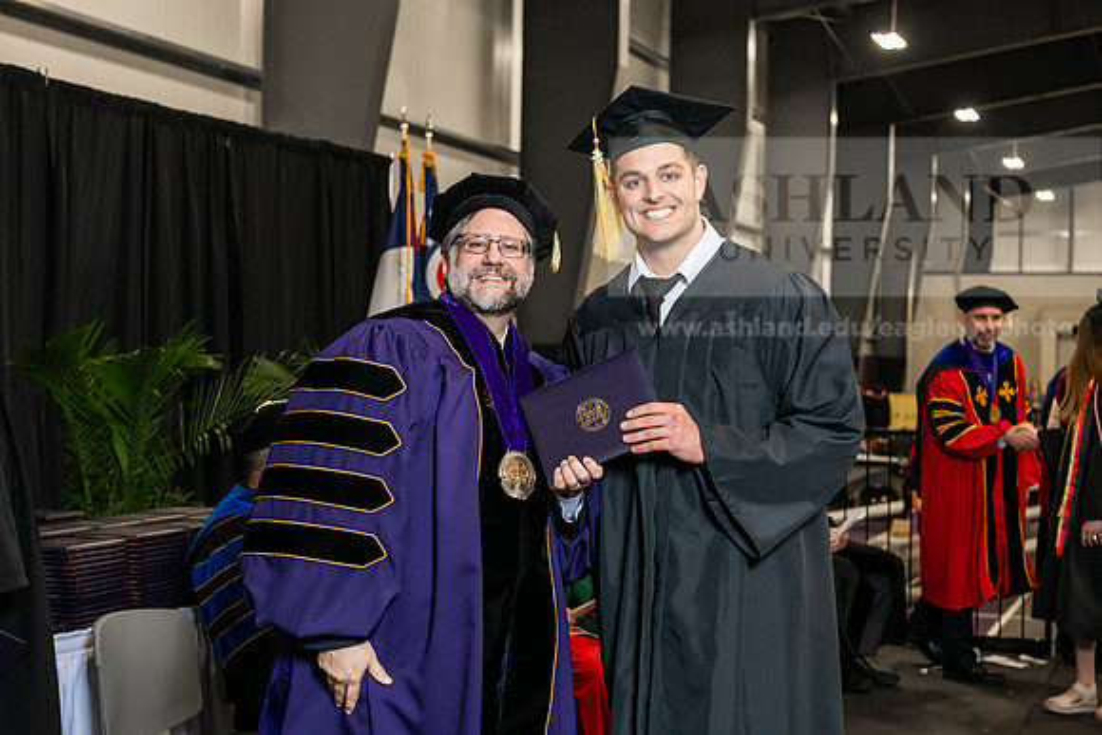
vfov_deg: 21.9
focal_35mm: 62
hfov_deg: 32.4
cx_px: 551
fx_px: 1898
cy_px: 368
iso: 2500
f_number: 5
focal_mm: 62
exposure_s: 1/200
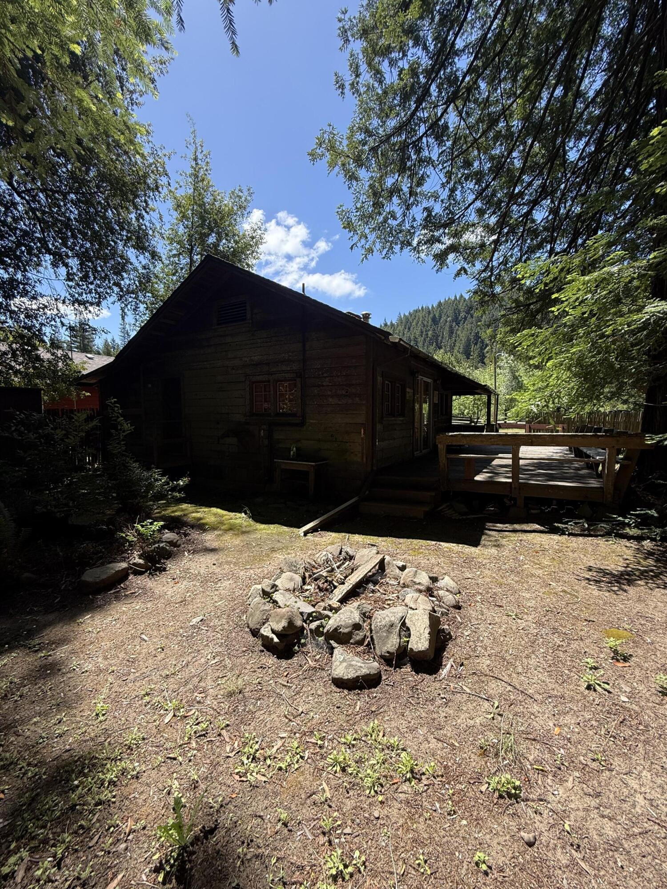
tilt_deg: -2.2
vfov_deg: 102.1
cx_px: 334
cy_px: 444
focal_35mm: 14
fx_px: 360
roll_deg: -0.1
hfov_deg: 85.7
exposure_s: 1/590
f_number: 2.2
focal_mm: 2.22
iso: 50
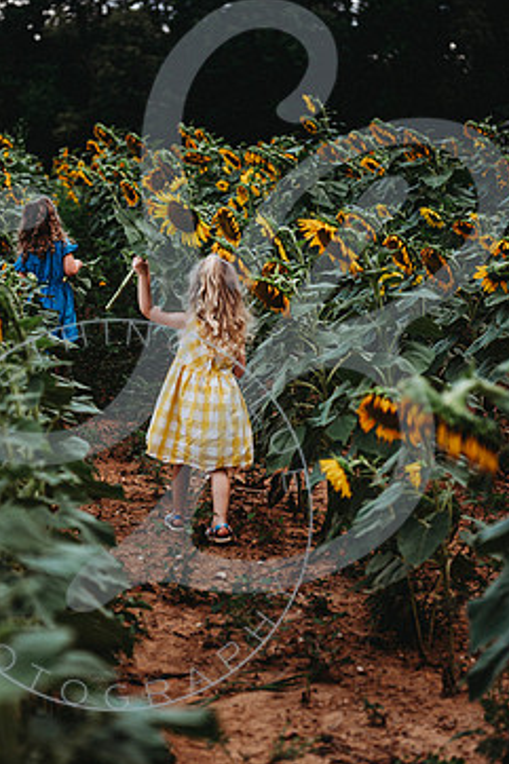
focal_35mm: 87
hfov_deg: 15.7
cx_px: 211
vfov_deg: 23.4
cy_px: 355
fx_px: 1847
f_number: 2.8
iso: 100
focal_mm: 70
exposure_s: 1/250
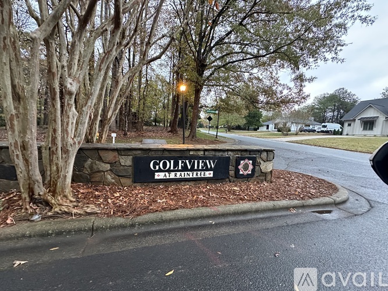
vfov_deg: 85.7
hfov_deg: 102.1
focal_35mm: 14
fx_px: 157
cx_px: 194
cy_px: 146
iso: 1000
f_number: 2.2
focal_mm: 2.22
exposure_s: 1/60
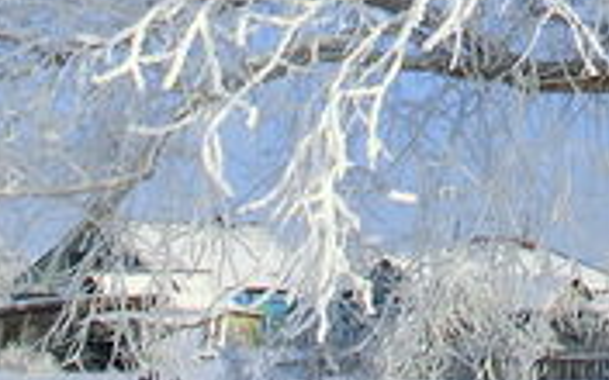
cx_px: 920
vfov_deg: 8.1
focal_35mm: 146
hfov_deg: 13.5
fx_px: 2423
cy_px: -630
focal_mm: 4.75
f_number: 8.4
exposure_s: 1/250
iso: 100
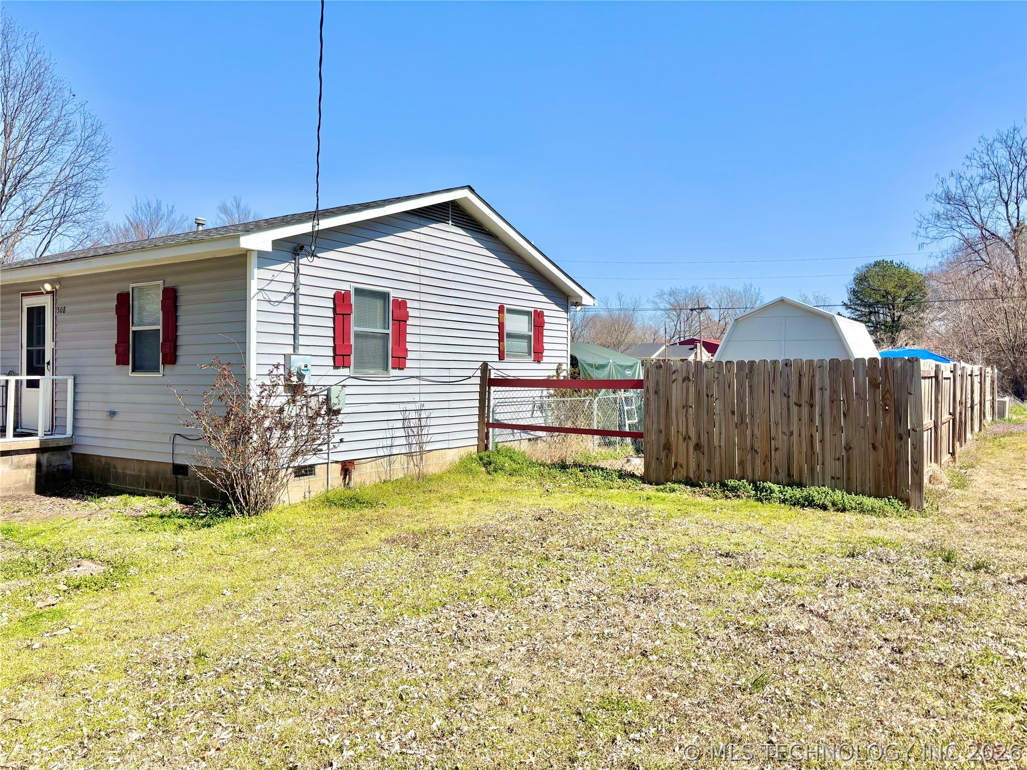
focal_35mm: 26
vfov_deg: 53.1
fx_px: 771
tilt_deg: +0.7
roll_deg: -0.4
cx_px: 514
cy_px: 385
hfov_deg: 67.3
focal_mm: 5.96
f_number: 1.6
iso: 50
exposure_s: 1/4082
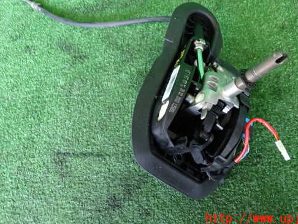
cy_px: 88
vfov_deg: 38.5
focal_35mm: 37
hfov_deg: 50.1
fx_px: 319
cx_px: 160
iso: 320
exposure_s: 1/30
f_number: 2.3
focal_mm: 5.4
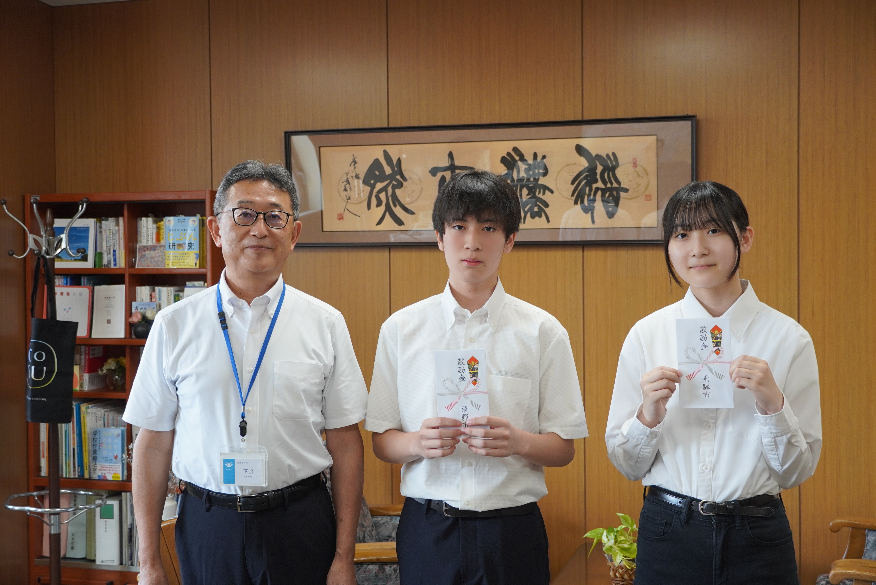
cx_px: 438
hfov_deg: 38.9
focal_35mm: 51
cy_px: 292
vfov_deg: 26.5
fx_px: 1242
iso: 800
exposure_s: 1/160
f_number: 4.5
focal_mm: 34
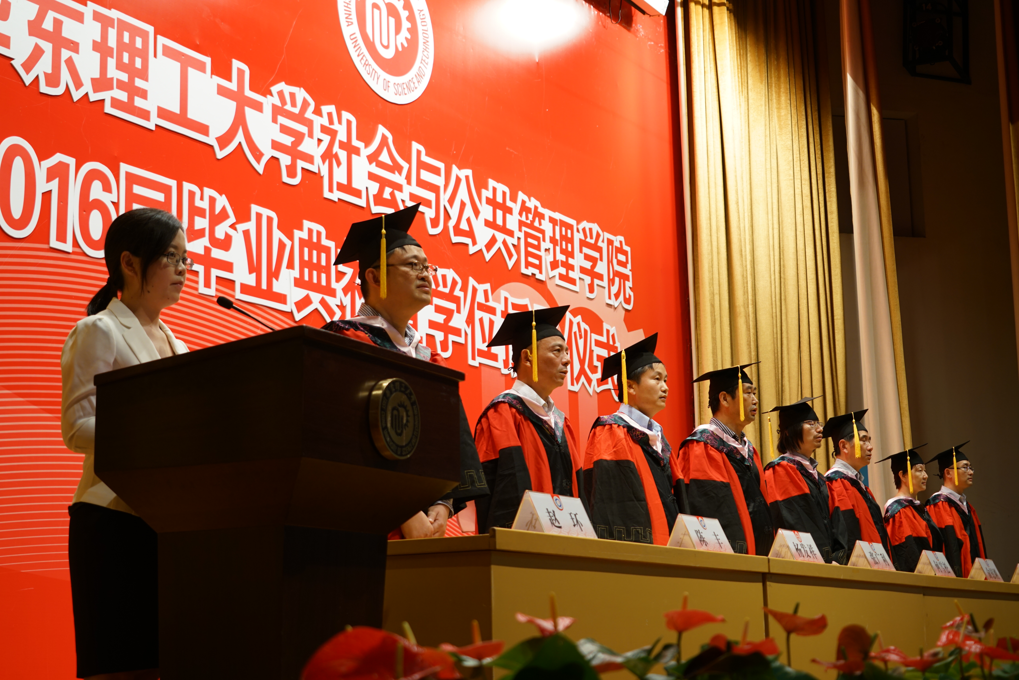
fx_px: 1500
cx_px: 510
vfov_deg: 25.5
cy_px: 340
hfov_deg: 37.5
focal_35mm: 53
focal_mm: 53
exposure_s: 1/60
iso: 640
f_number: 4.5
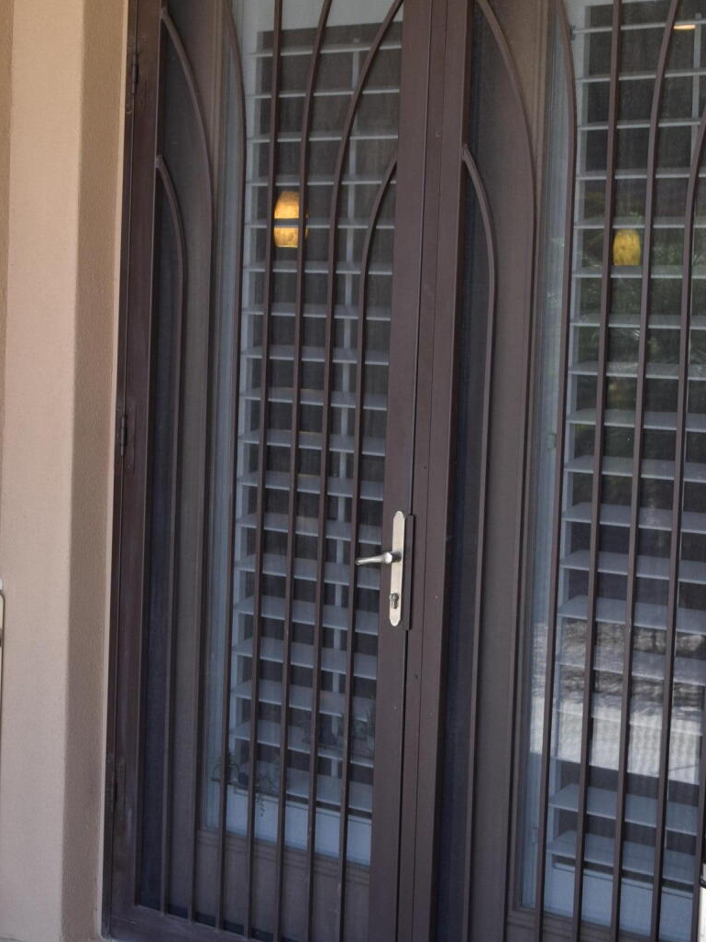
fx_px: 1986
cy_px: 419
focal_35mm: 73
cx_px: 408
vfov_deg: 26.7
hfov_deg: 20.1
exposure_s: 1/160
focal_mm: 26
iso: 400
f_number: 6.3
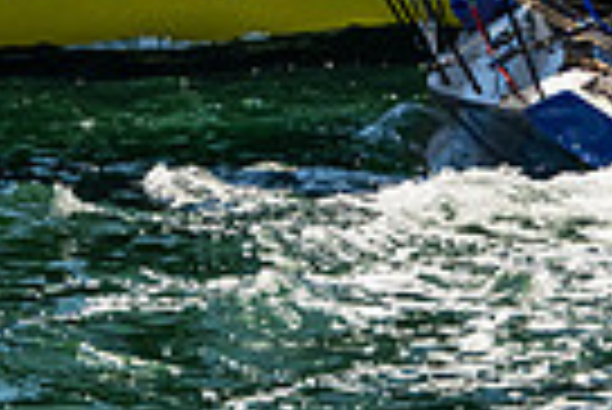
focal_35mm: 491
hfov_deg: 4.2
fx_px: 8356
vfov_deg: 2.8
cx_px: 207
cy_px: -457
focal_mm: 115
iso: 500
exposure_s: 1/2500
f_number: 8
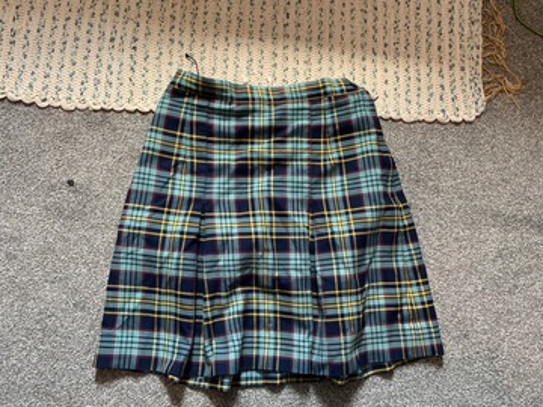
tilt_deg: -81.6
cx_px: 272
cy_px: 204
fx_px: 455
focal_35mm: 29
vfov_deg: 48.2
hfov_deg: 61.7
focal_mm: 3
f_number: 1.8
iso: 125
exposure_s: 1/60
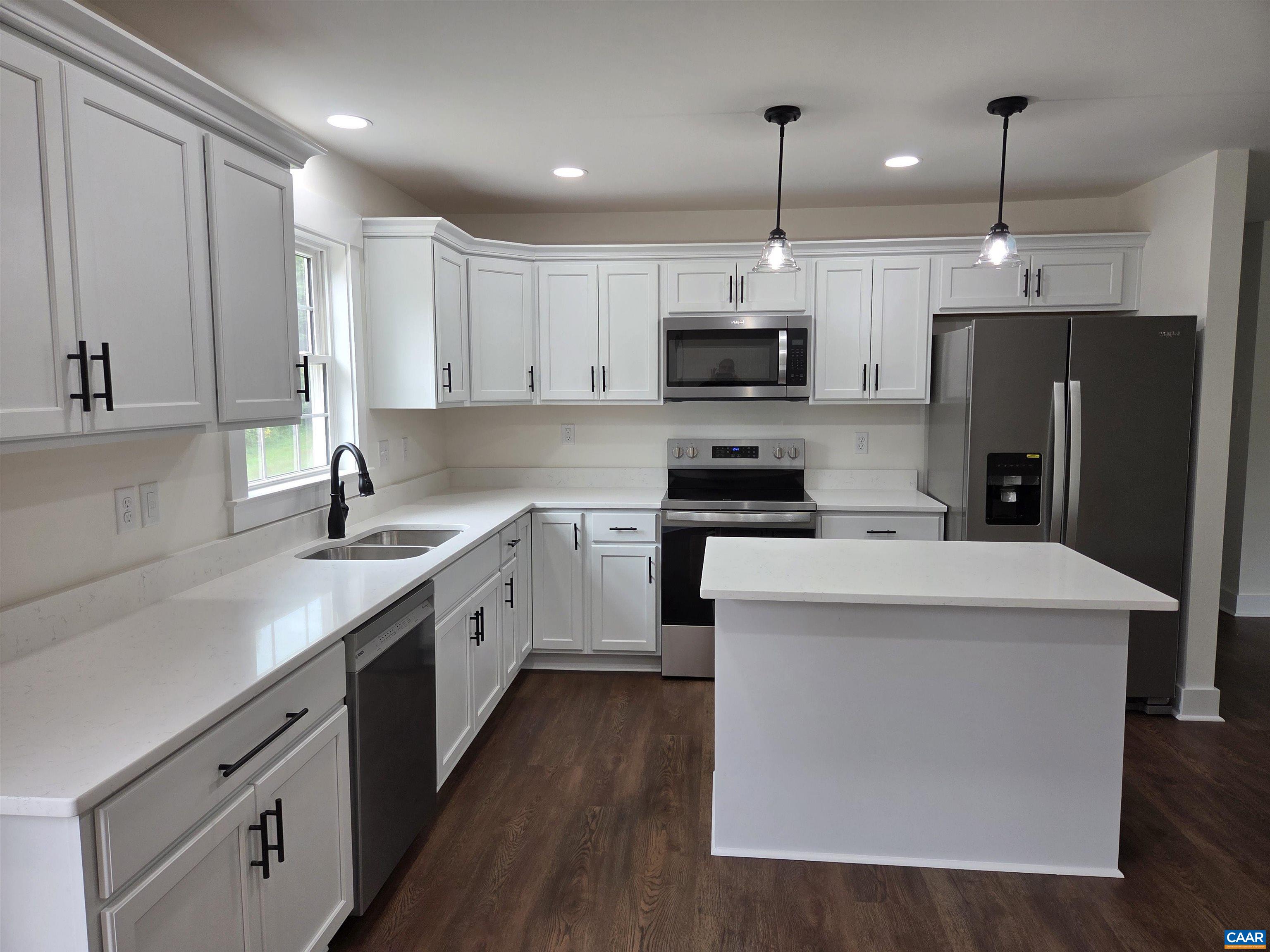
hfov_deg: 73.9
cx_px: 635
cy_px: 476
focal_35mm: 23
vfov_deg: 58.9
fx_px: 844
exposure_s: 1/120
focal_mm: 5.4
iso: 64
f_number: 1.8
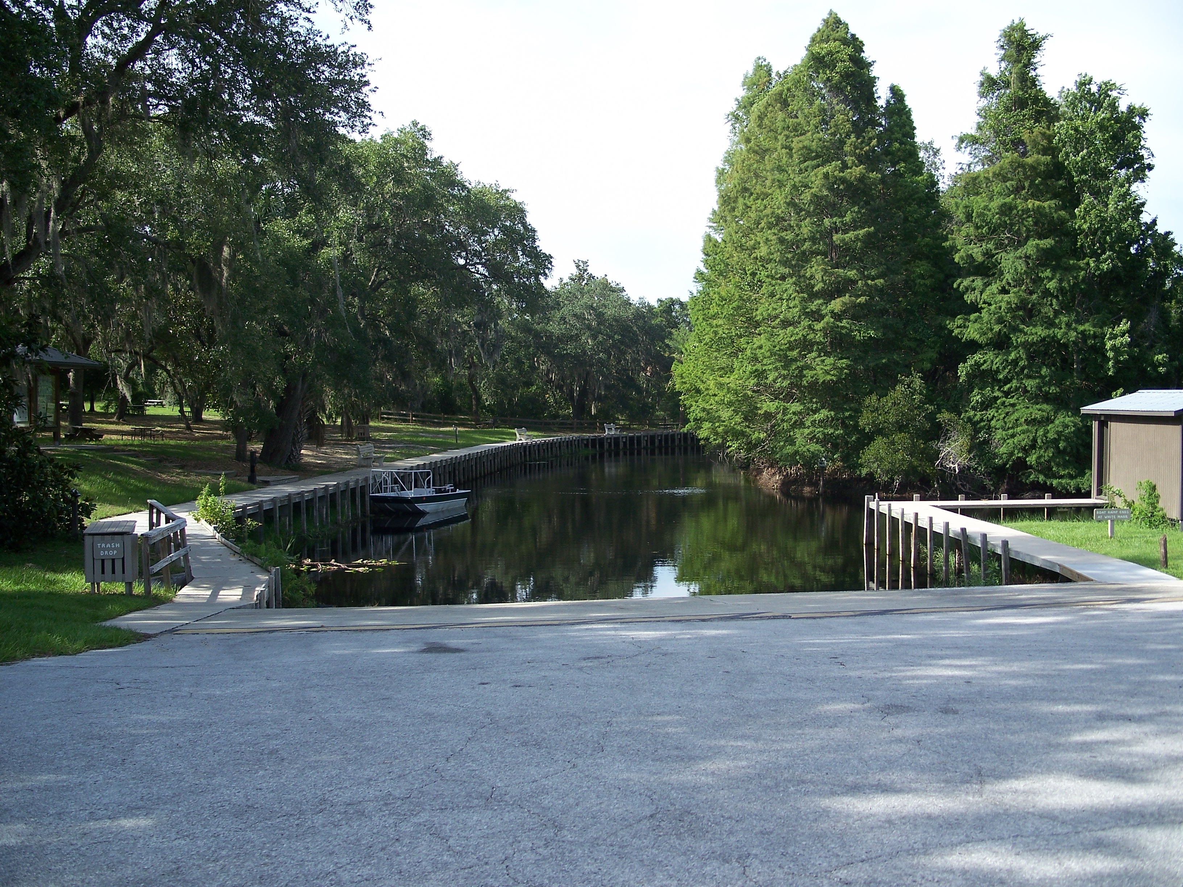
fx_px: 1264
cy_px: 444
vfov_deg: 38.7
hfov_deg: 50.1
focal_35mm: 37
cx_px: 592
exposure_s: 1/400
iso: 64
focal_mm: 7.8
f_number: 2.8
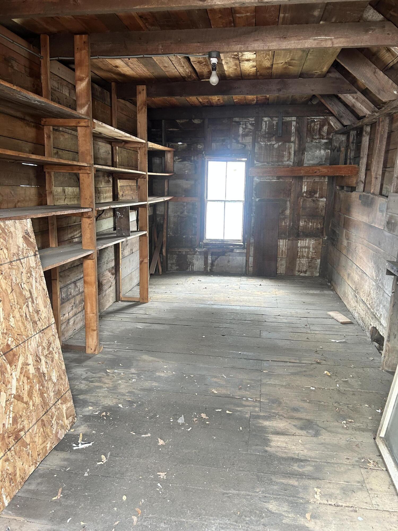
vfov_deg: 67.3
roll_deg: -0.6
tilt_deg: -10.9
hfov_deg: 53.1
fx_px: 399
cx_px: 199
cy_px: 266
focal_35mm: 26
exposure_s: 1/60
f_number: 1.5
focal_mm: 5.7
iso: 125
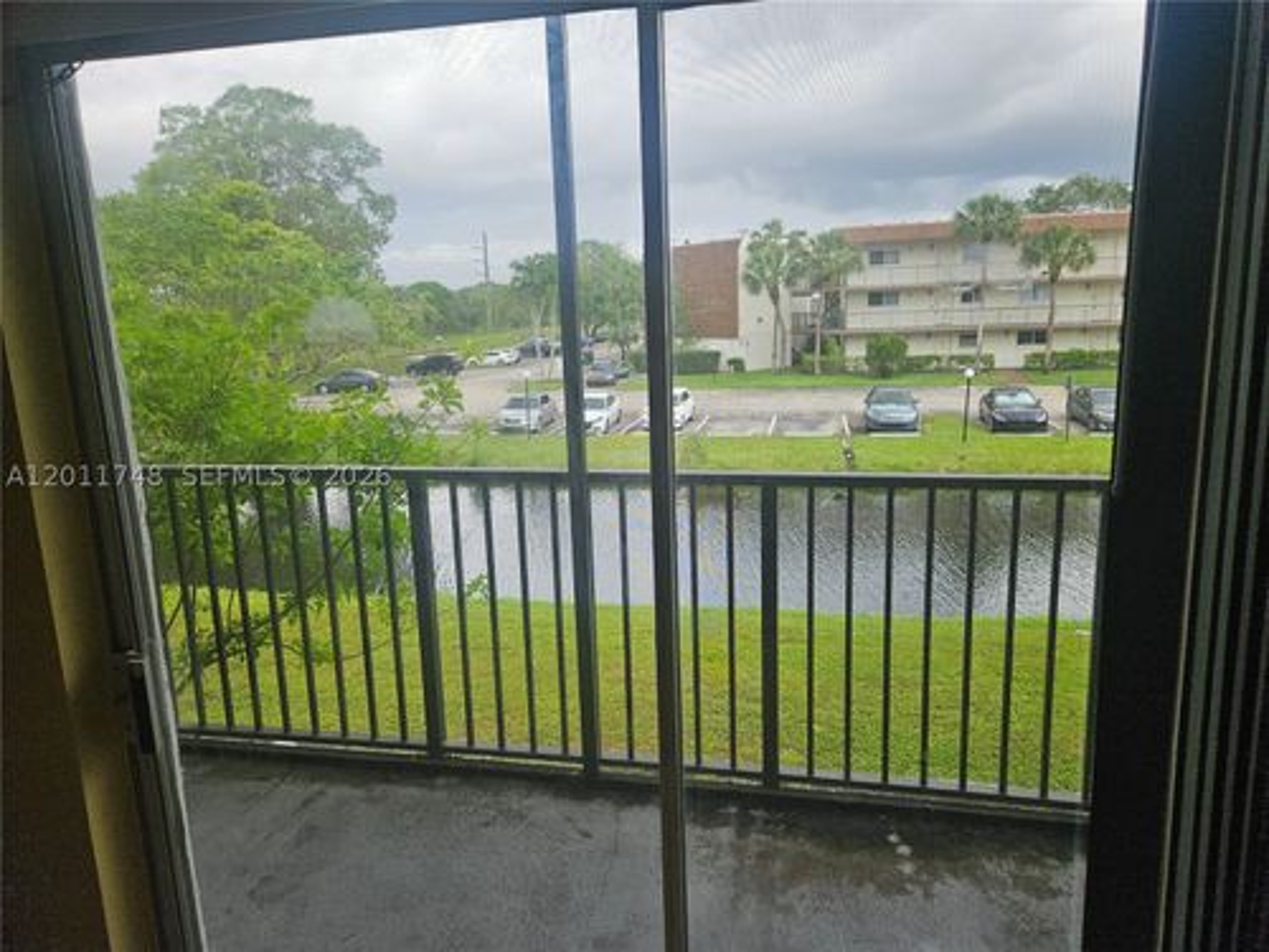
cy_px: 476
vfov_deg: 58.9
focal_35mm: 23
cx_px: 634
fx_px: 843
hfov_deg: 73.9
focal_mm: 5.4
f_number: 1.8
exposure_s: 1/2000
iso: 80
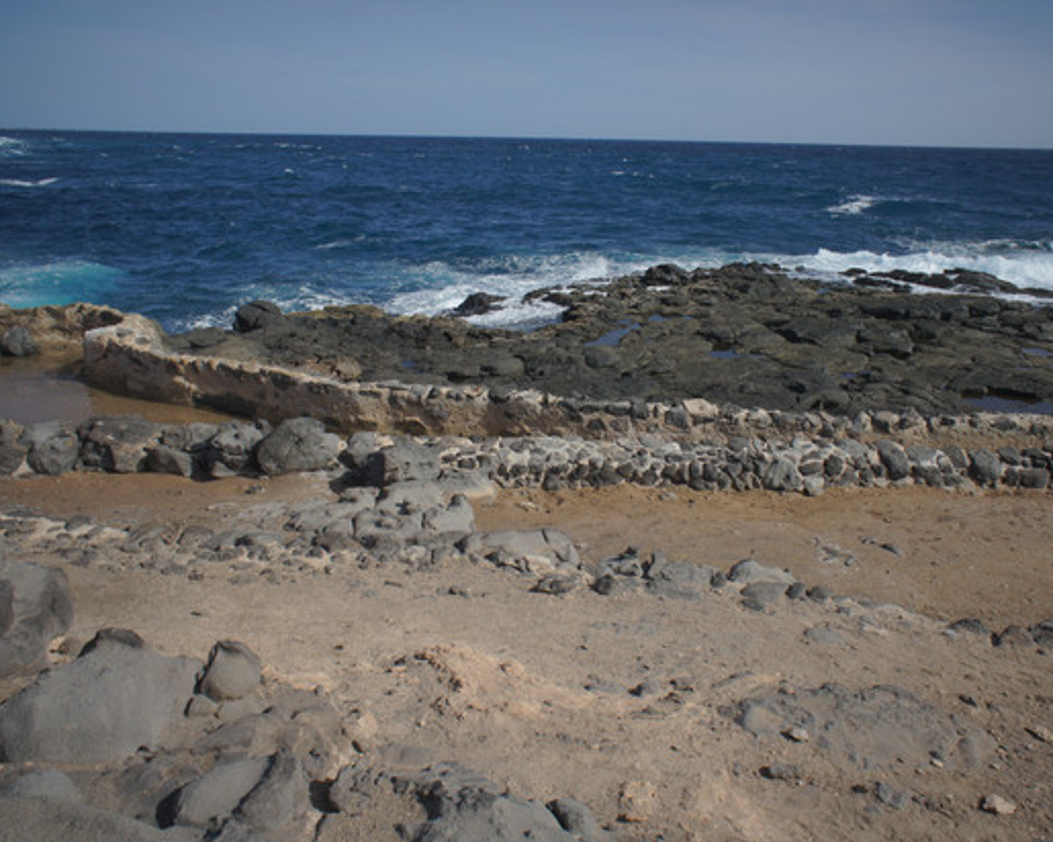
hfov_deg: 62.1
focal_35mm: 28
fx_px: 873
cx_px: 566
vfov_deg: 51.5
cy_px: 429
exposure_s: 1/800
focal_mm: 16
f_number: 7.1
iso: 200
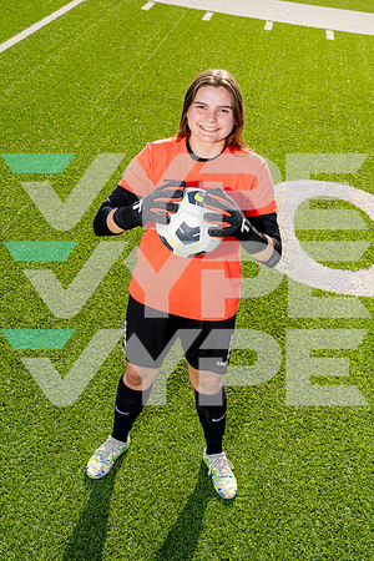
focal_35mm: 48
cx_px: 187
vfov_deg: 41.1
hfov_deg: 28.1
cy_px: 280
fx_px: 748
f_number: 10
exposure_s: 1/250
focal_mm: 48
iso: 320
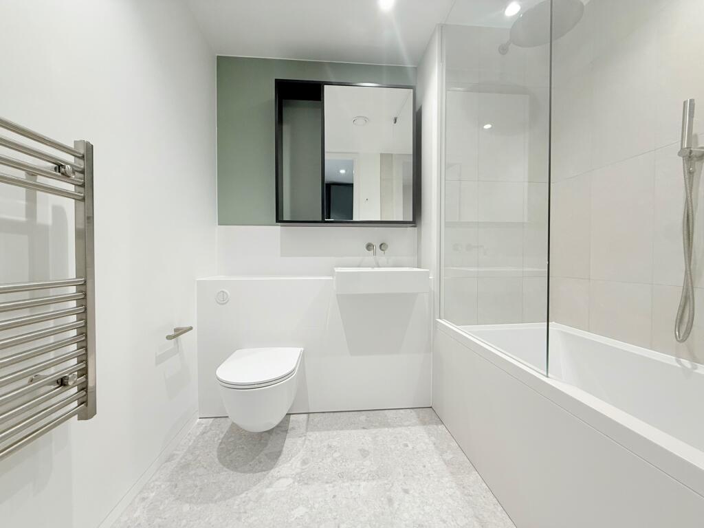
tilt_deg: -1.9
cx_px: 352
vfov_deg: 85.7
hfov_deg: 102.1
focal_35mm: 14
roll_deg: -0.2
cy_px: 264
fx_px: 285
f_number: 2.2
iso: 250
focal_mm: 2.22
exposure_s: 1/100
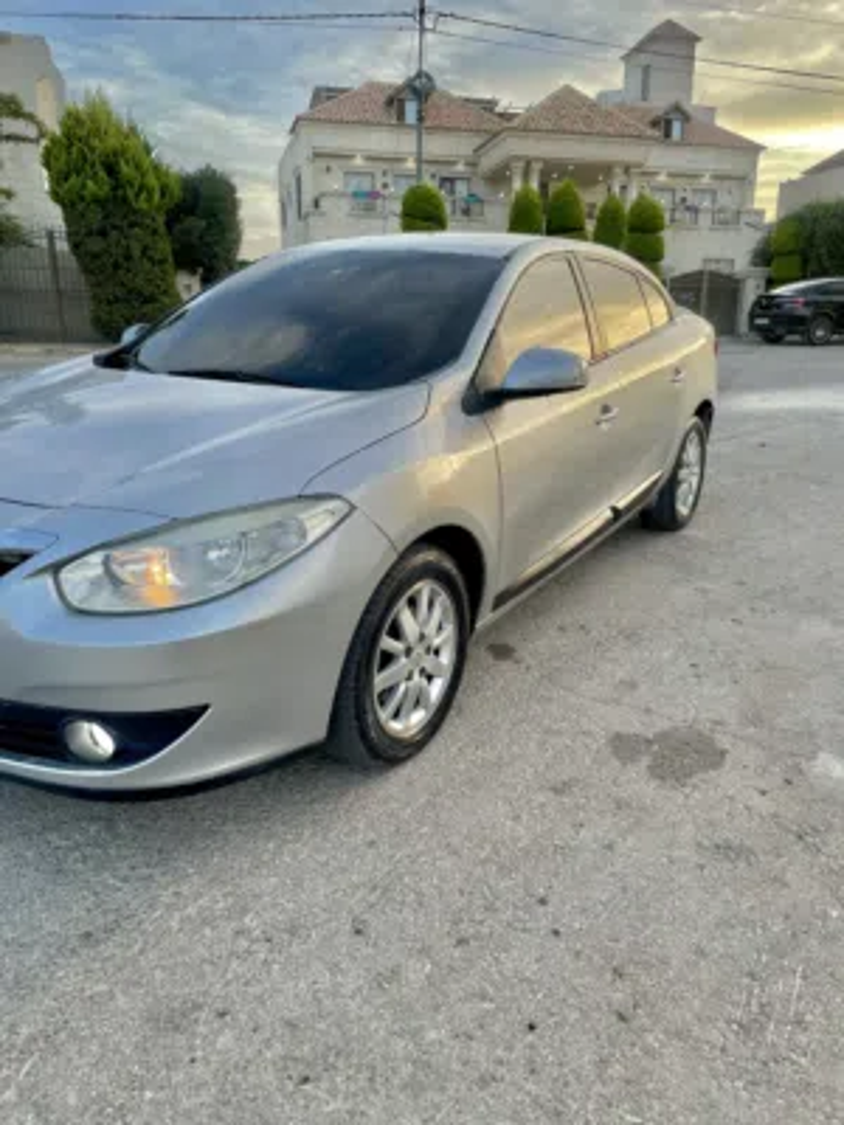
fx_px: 845
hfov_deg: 53.1
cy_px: 562
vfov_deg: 67.3
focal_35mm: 26
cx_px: 422
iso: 32
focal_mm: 4.2
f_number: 1.6
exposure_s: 1/152
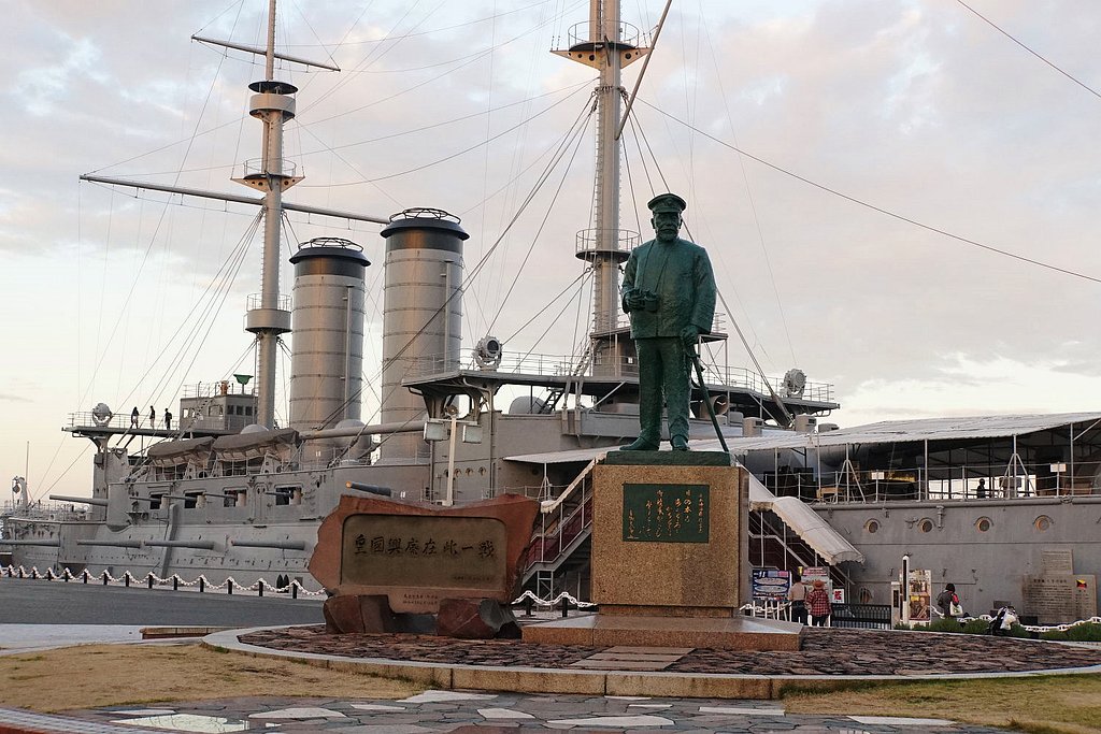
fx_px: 1560
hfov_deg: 38.9
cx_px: 550
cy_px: 367
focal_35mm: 51
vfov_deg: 26.5
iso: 1600
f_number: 9
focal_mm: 34
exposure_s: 1/250
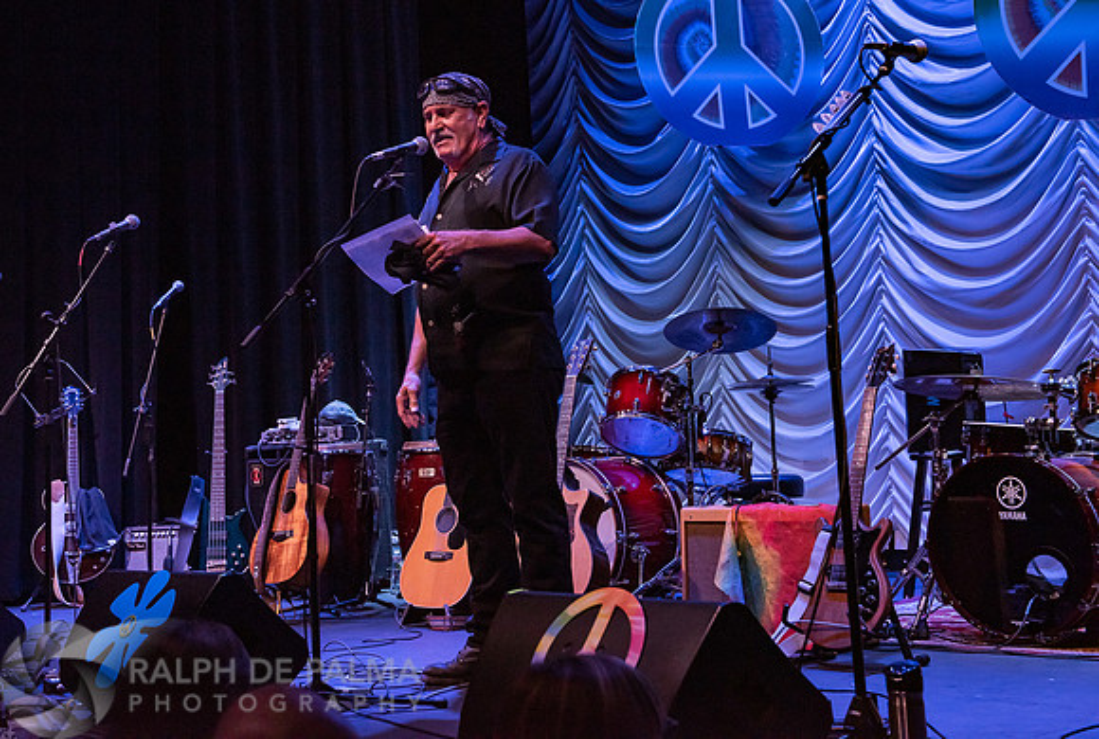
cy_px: 312
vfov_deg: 24.4
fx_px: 1707
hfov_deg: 35.6
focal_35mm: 56
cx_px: 459
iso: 1600
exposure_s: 1/160
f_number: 5.6
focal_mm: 48
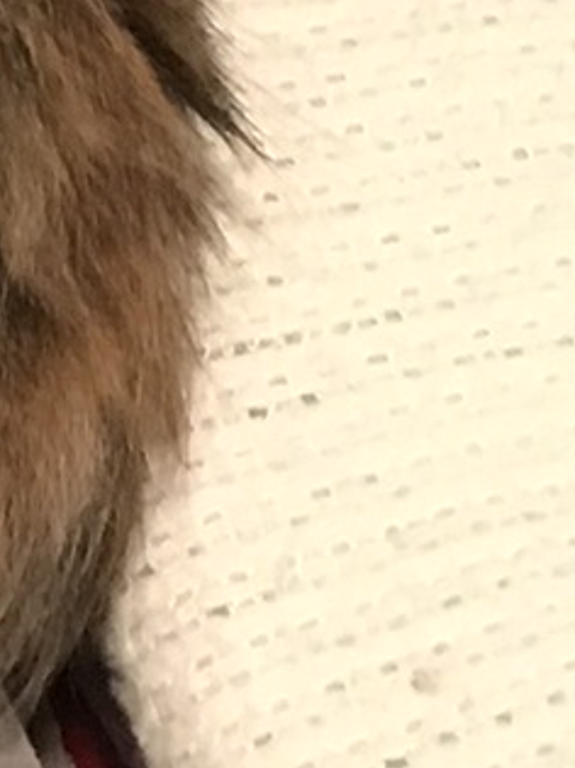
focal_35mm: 182
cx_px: -551
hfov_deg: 7.8
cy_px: -536
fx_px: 4034
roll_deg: -2.7
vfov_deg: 10.3
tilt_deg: -40.7
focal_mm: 3.99
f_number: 1.8
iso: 100
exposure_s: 1/11
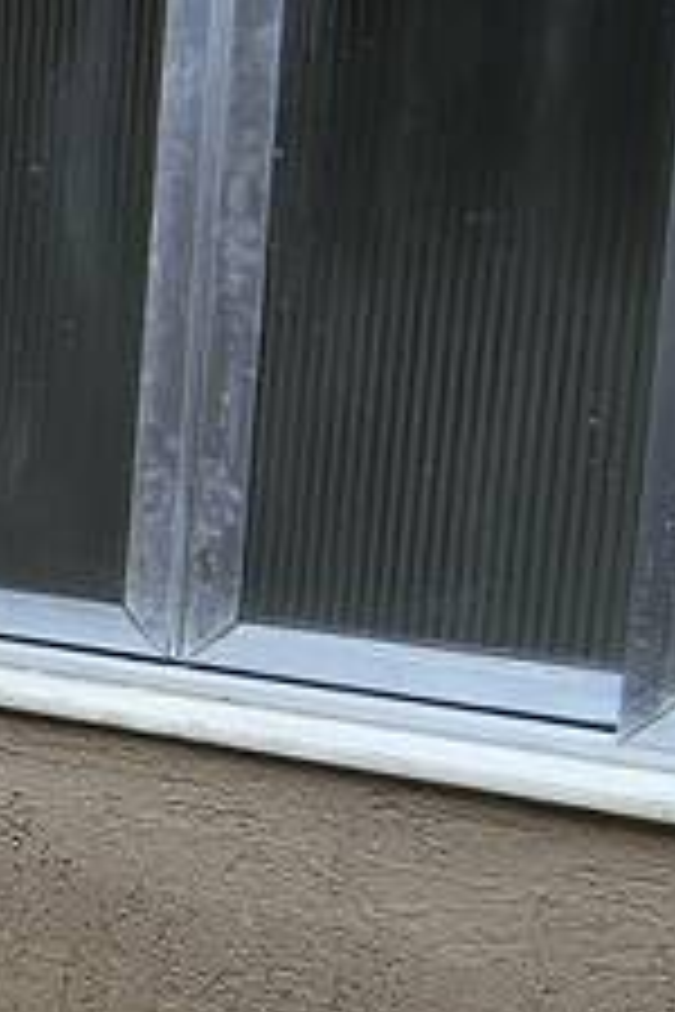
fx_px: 1687
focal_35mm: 60
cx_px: -792
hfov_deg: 15.9
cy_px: 549
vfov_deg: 33.4
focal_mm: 2.13
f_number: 2.2
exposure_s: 1/60
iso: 126
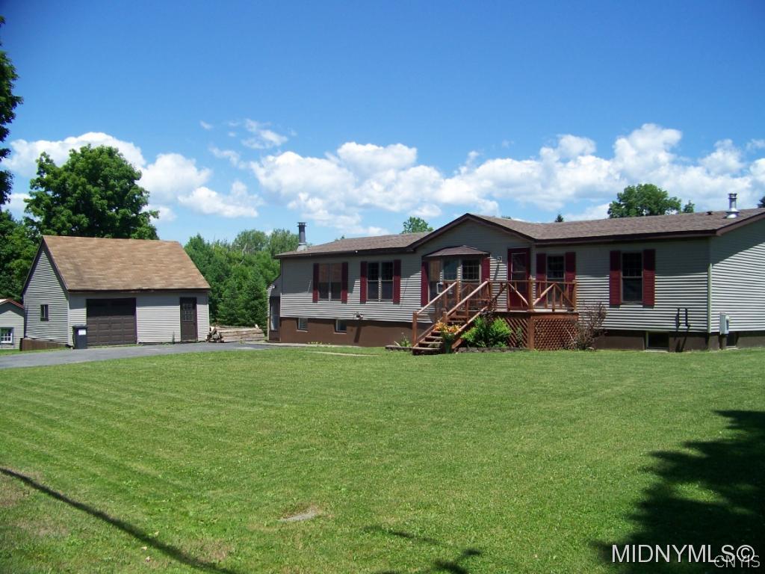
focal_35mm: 36
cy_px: 287
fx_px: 796
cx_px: 382
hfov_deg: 51.4
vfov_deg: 39.7
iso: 64
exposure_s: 1/1000
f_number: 2.8
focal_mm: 5.85
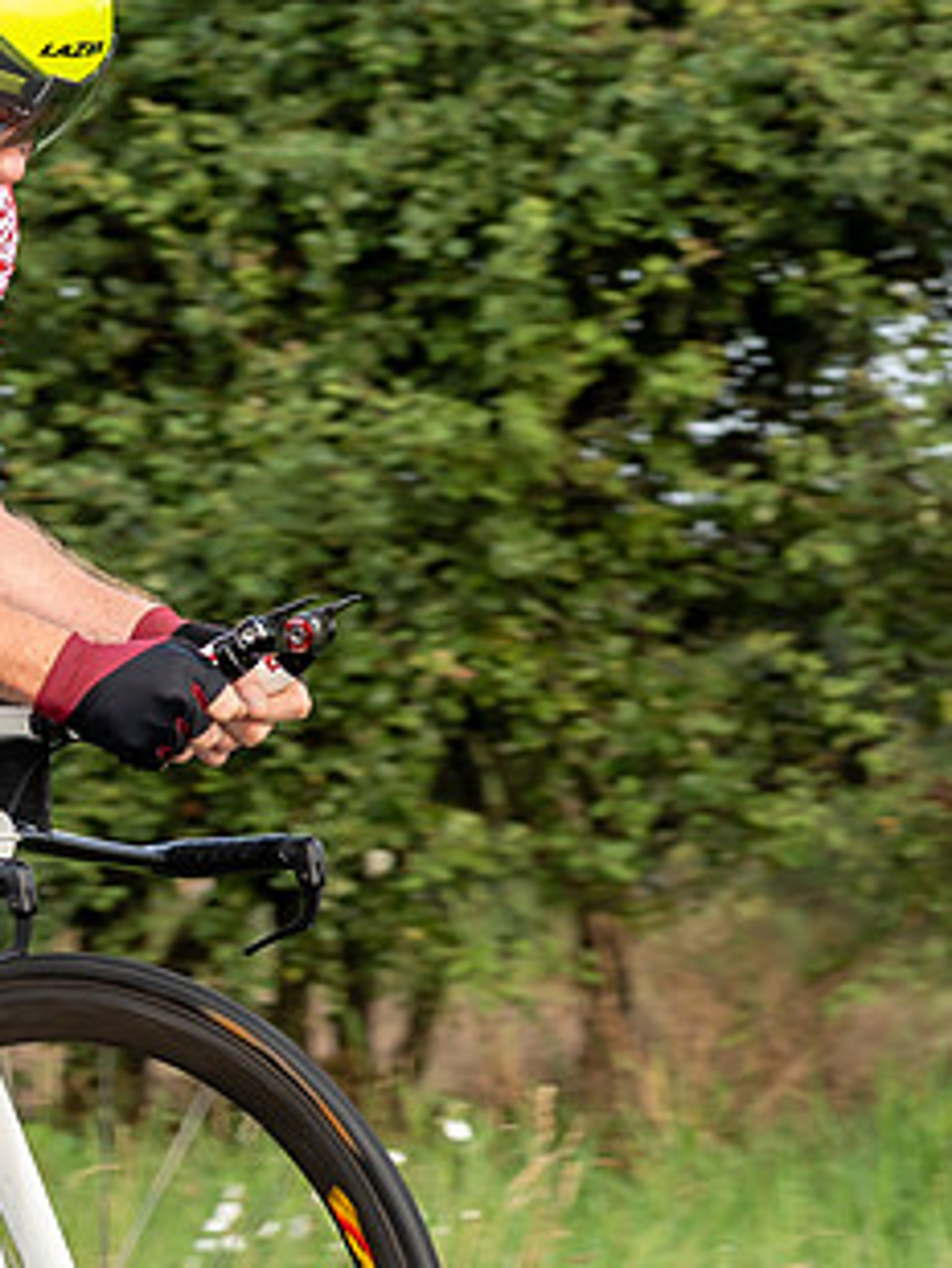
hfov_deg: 4.6
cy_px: 491
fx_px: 11799
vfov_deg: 6.2
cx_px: -320
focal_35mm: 322
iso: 125
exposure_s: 1/640
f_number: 4
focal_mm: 71
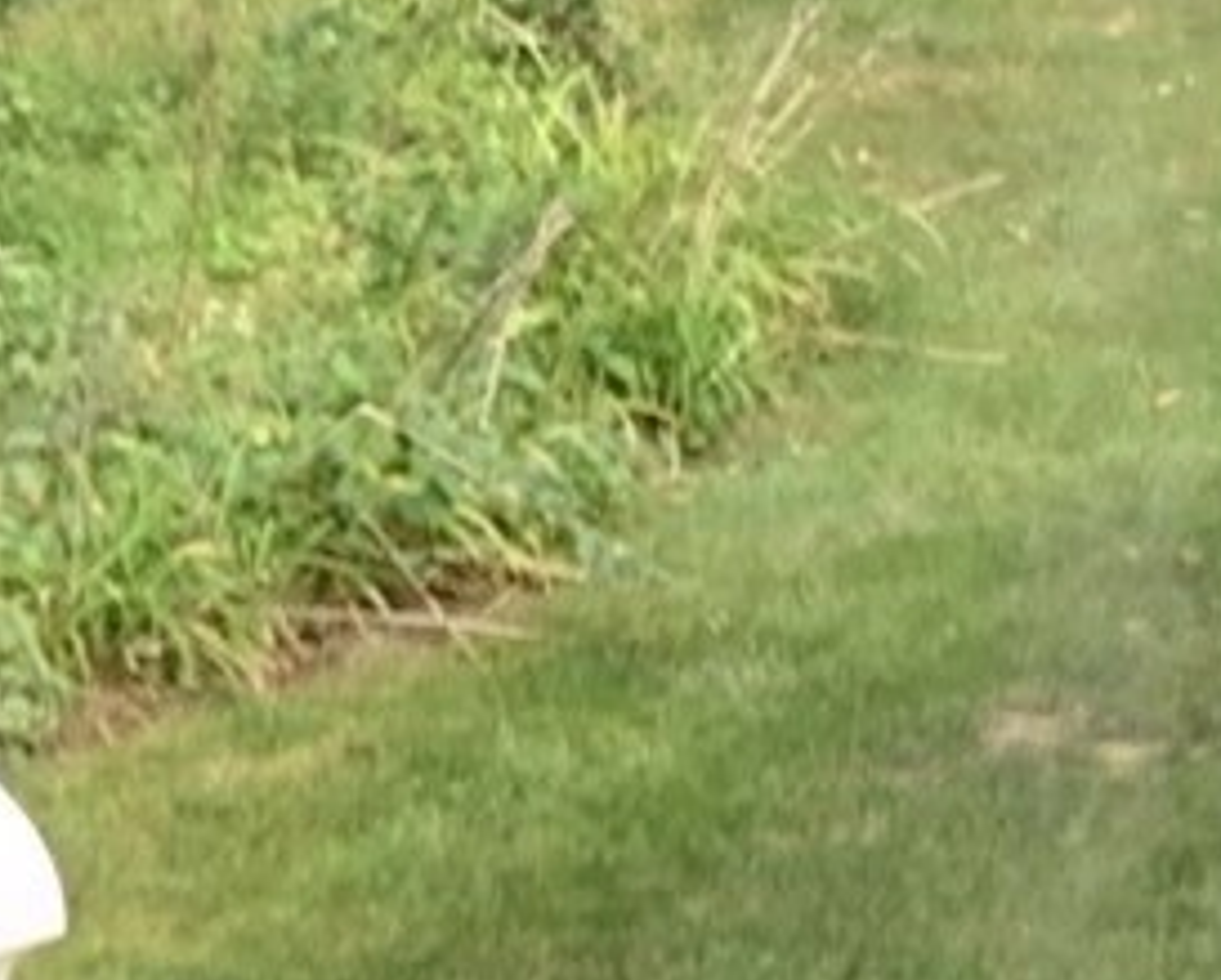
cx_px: -2408
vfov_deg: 7.8
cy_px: -899
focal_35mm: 190
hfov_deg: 8.5
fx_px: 6873
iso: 40
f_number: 1.8
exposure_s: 1/121
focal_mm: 4.25
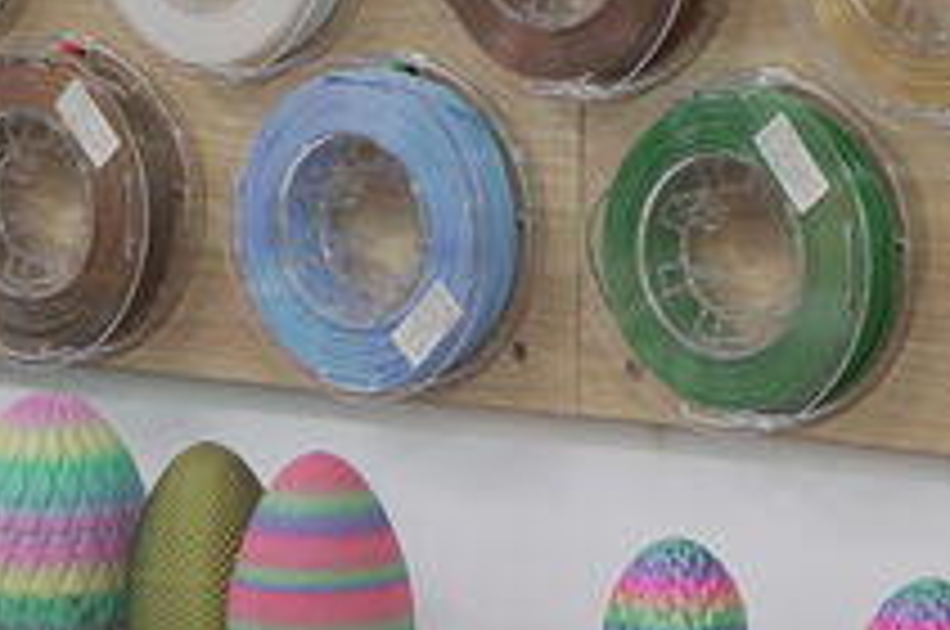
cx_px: 153
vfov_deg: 6.0
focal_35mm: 228
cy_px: -86
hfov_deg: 9.0
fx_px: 6007
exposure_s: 1/40
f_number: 4
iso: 250
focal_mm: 40
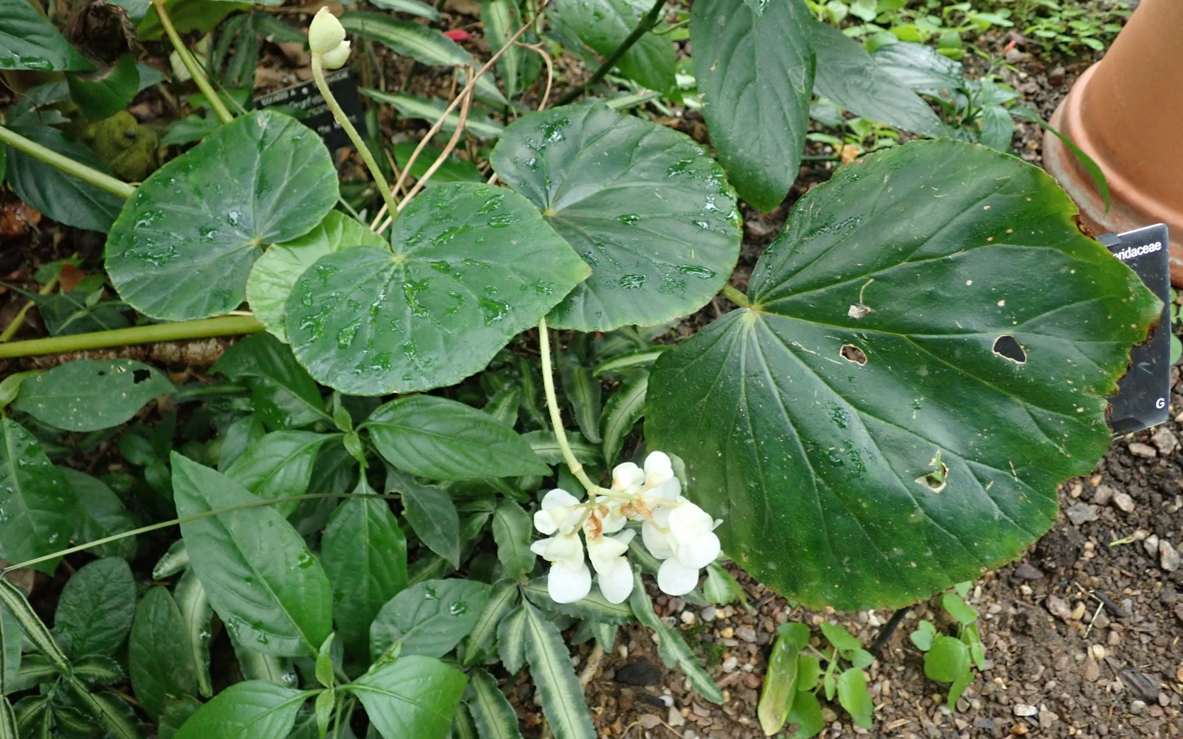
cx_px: 592
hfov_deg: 59.7
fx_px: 1032
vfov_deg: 39.4
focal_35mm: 32
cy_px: 387
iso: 400
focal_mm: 5.5
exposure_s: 1/125
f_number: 2.3
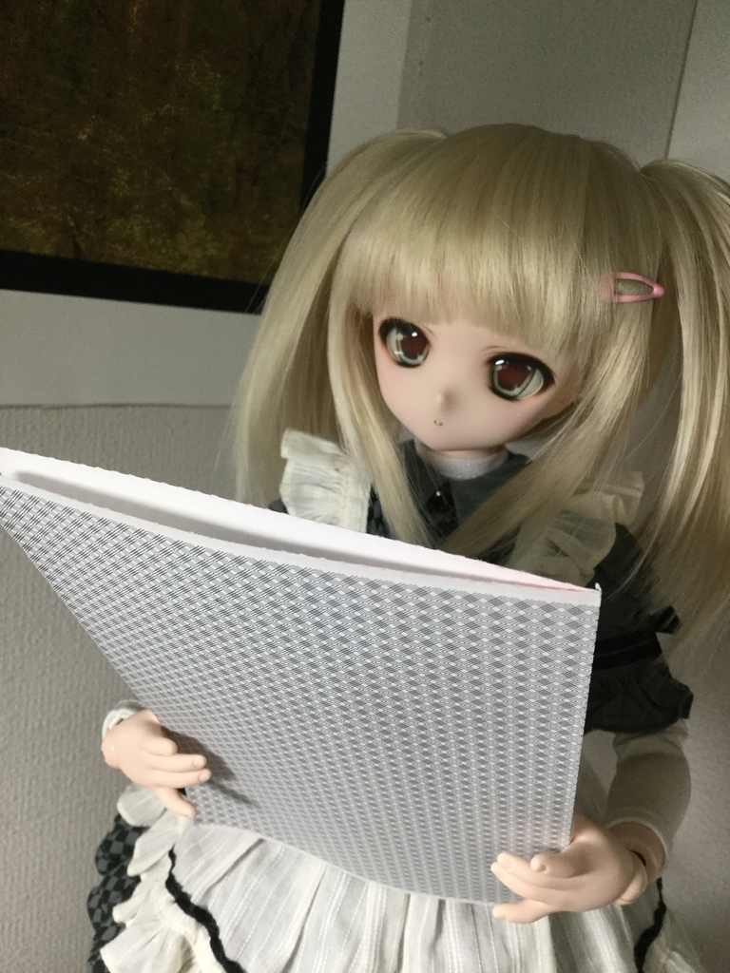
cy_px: 486
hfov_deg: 45.4
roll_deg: -6.3
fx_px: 872
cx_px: 365
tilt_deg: -14.1
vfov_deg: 58.4
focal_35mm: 31
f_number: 2.4
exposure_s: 1/30
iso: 80
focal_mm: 3.3
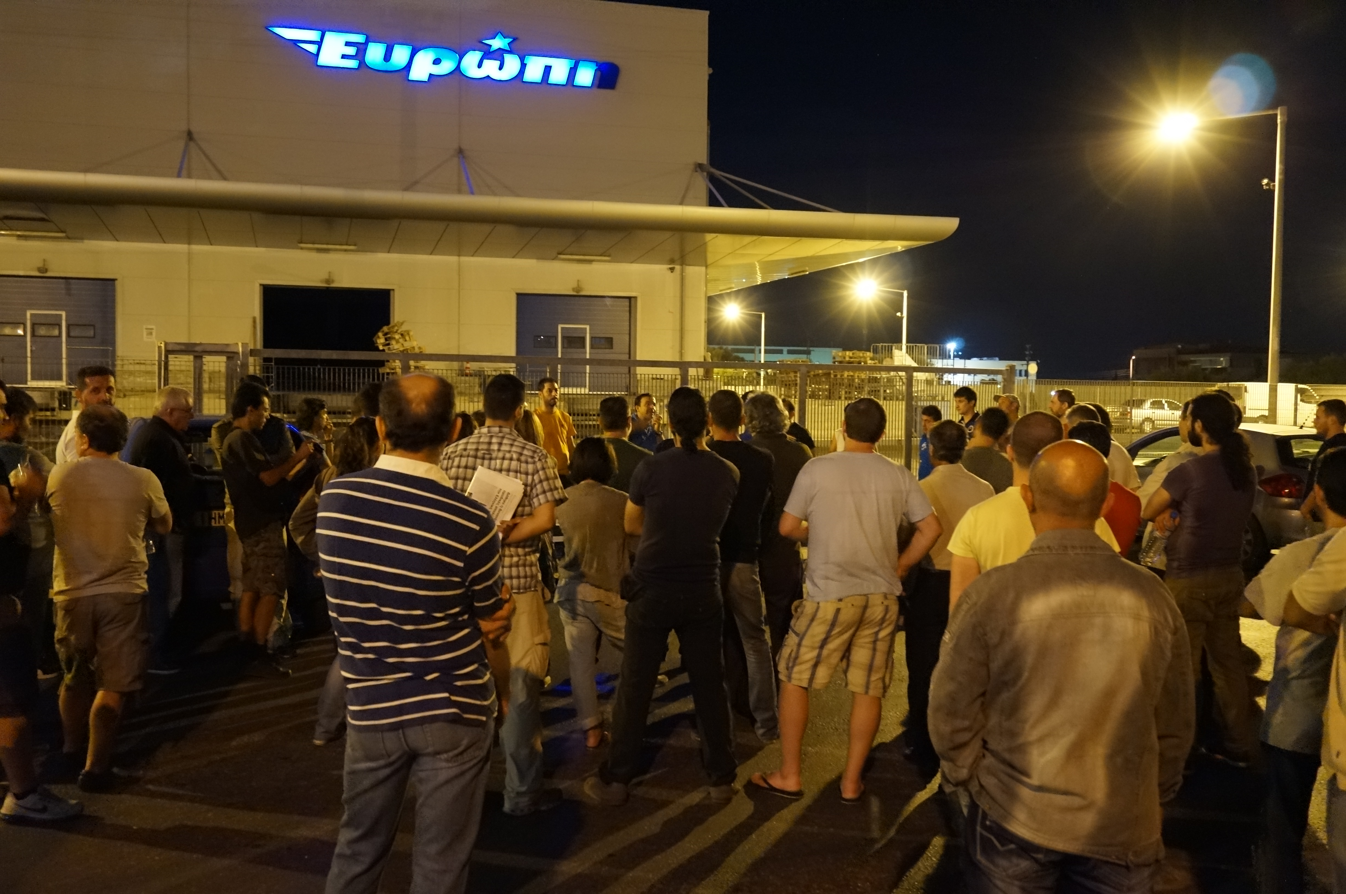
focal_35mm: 33
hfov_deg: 57.3
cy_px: 447
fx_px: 1233
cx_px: 673
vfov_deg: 39.9
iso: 6400
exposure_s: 1/10
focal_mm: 22
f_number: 4
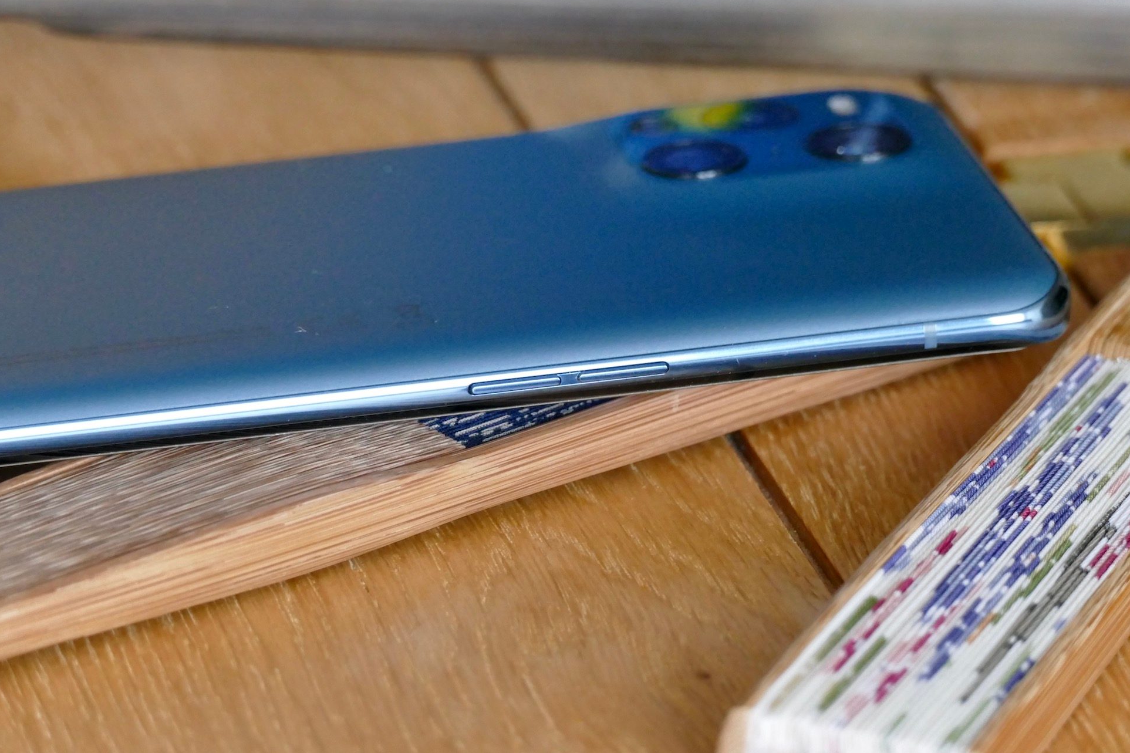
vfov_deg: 4.3
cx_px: 585
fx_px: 10106
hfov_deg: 6.4
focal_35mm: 322
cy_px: 375
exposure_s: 1/60
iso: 1600
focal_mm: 112.95
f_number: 5
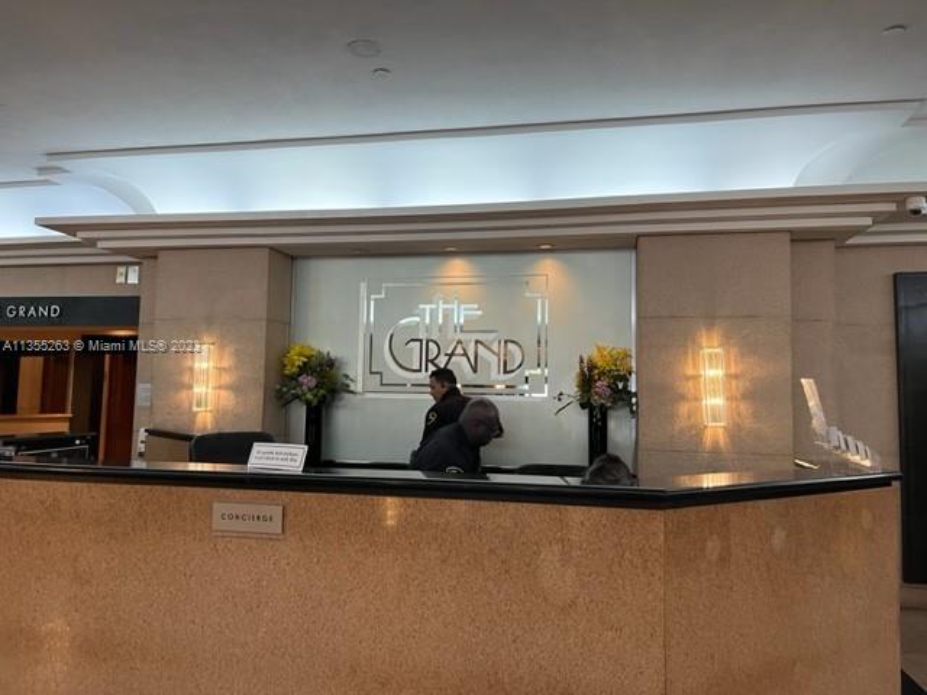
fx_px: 696
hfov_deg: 67.3
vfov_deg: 53.1
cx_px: 464
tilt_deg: +4.3
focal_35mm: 26
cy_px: 348
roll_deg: -0.9
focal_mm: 5.1
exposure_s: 1/60
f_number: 1.6
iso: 125
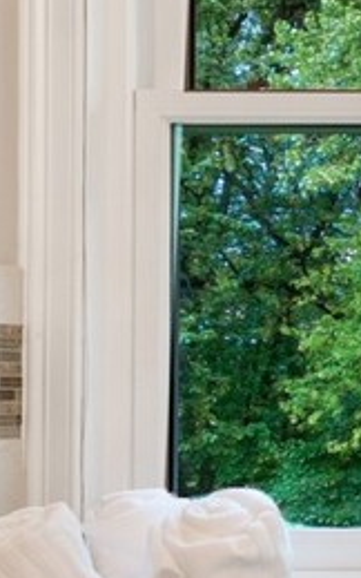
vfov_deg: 20.4
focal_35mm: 102
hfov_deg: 11.2
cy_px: 341
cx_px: 797
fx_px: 1605
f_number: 8
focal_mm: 16
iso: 200
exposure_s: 1/2
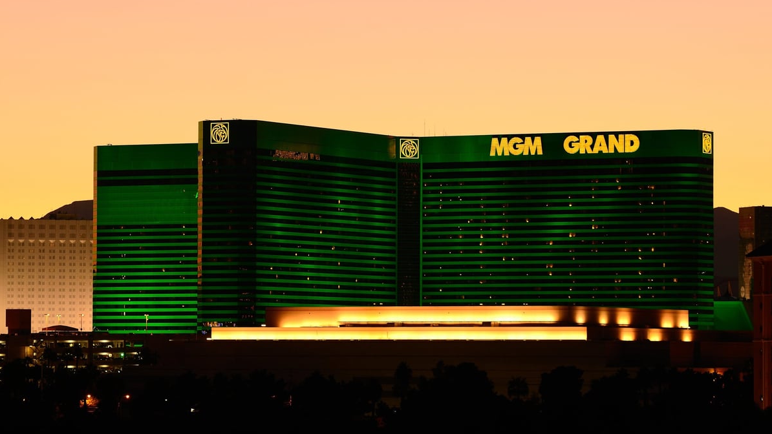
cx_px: 387
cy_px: 222
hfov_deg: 11.4
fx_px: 3869
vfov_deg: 6.4
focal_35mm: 189
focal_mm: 120
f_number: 4
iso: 100
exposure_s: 1/3
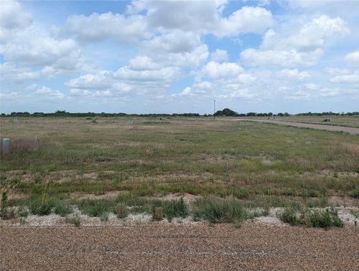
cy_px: 136
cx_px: 180
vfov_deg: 57.0
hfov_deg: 71.5
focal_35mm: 24
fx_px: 249
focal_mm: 6.9
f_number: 1.68
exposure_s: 1/1095
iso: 21
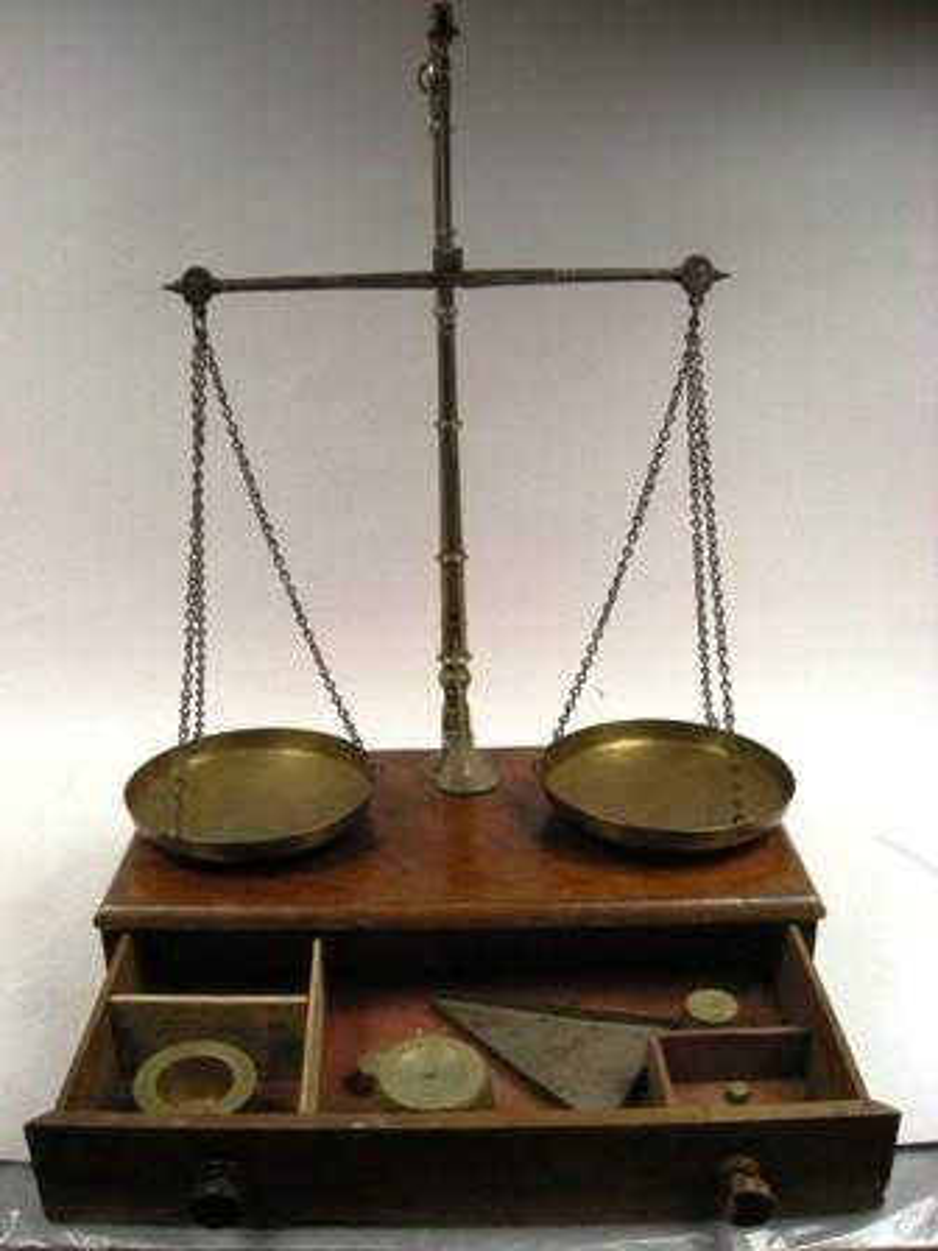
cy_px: 626
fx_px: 1265
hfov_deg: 40.7
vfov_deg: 52.6
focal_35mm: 35
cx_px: 469
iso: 173
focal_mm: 5.7
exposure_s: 1/59.8
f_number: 2.8
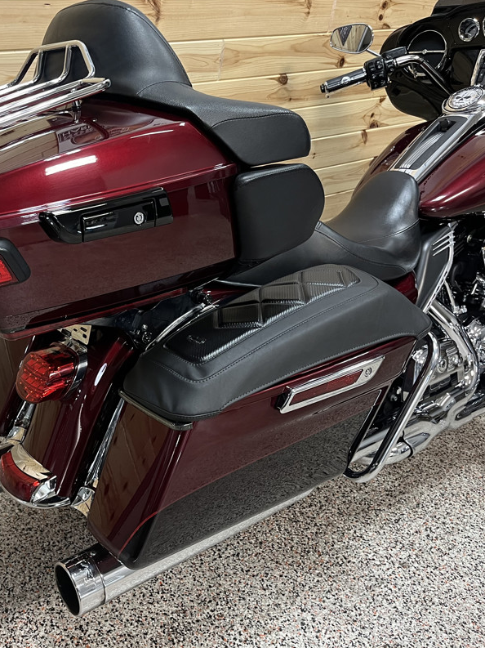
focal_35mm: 35
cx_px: 106
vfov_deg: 52.6
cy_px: 323
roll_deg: -2.4
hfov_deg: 39.3
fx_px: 654
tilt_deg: -30.6
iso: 200
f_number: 1.6
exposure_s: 1/60
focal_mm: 5.1
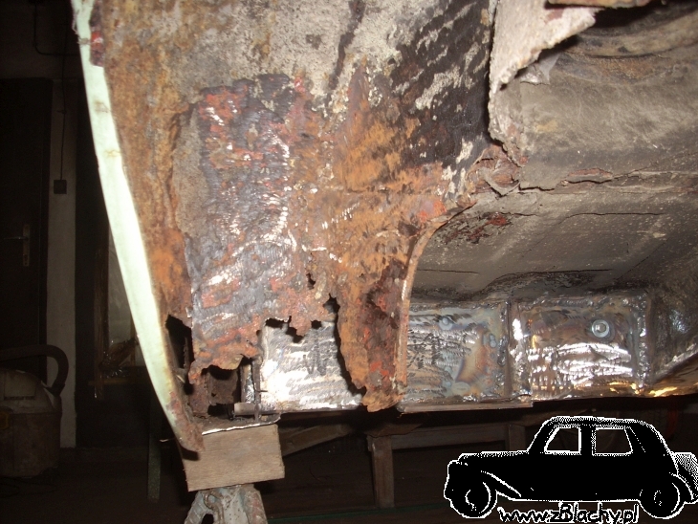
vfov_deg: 37.7
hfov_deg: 49.0
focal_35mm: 38
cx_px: 357
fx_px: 766
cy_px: 265
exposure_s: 1/60
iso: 64
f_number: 2.8
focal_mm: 6.2
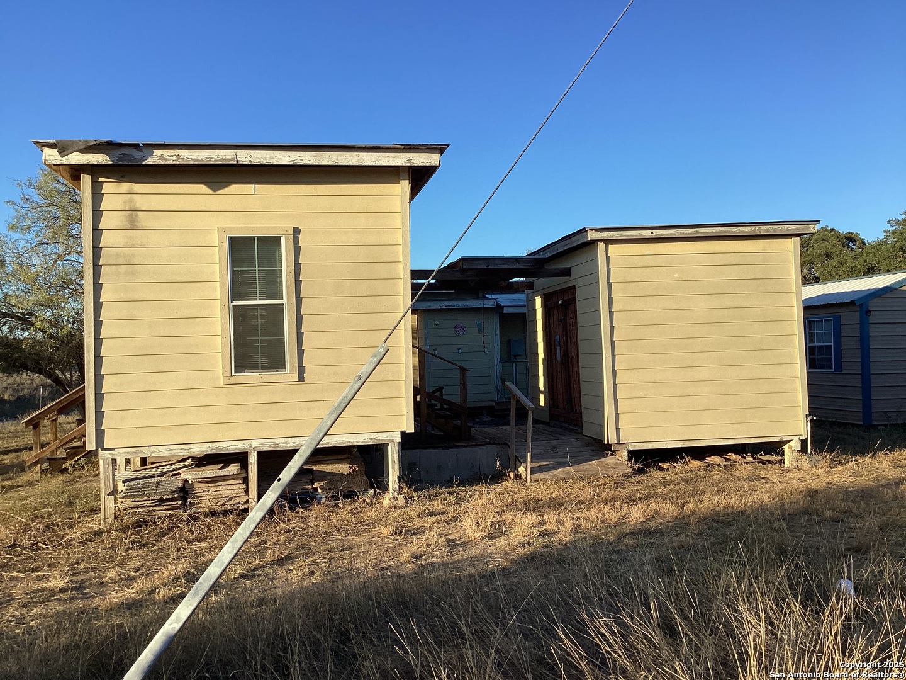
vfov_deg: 45.4
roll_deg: -0.1
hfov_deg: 58.4
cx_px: 453
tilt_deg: -1.5
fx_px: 811
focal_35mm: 31
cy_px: 340
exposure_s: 1/734
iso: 25
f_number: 2.4
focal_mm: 3.3
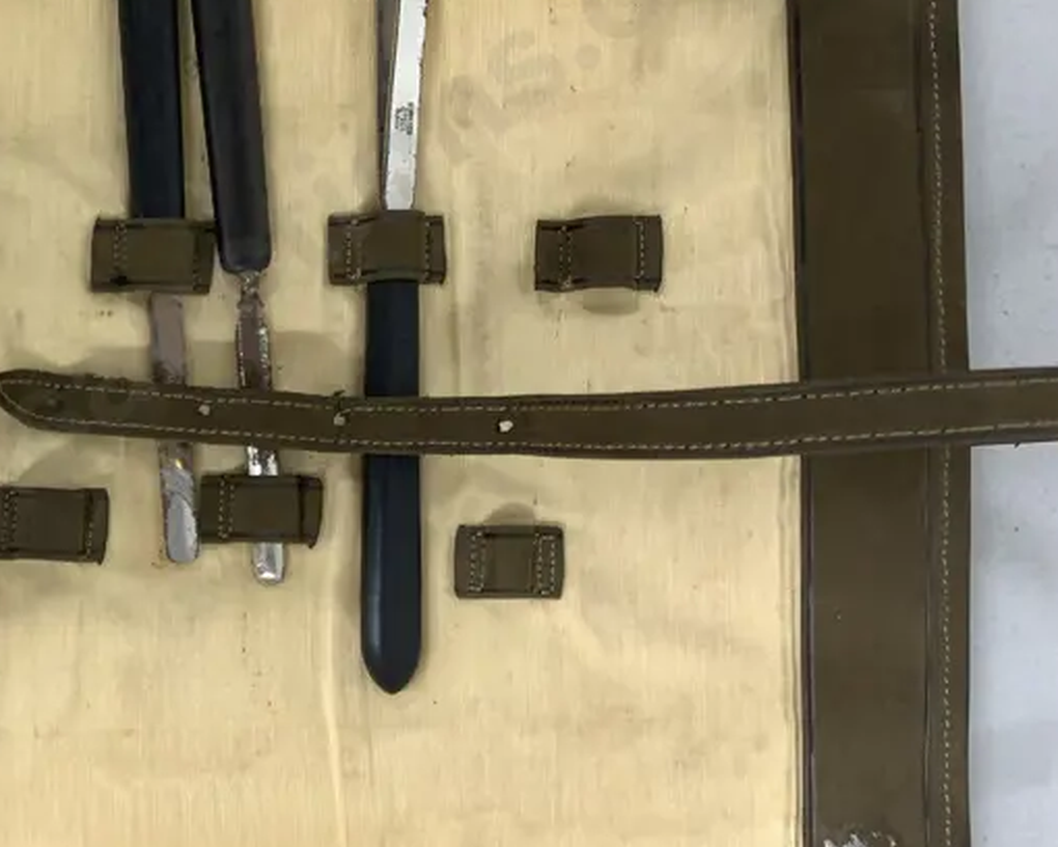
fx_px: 1597
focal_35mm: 51
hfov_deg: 33.8
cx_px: 27
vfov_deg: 29.7
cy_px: 442
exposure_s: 1/50
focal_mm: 4.25
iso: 100
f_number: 1.8
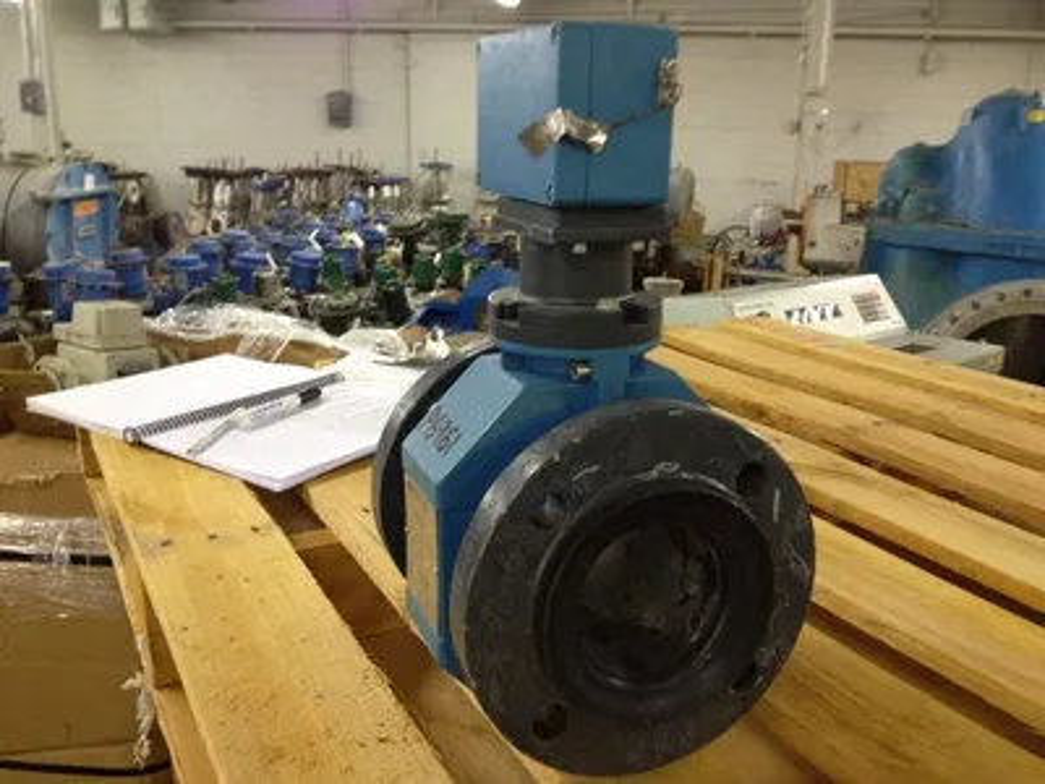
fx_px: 1057
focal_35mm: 35
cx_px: 522
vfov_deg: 40.7
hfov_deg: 52.6
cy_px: 392
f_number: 2.4
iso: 160
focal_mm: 4.28
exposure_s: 1/20
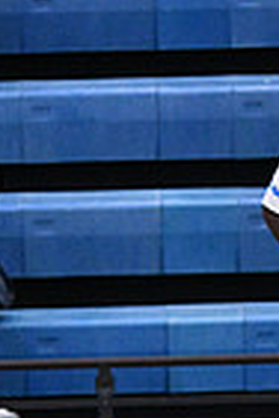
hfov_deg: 1.9
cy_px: 824
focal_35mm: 716
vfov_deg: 2.9
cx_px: 361
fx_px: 8323
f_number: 3.2
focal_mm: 116
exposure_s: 1/1250
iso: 6400
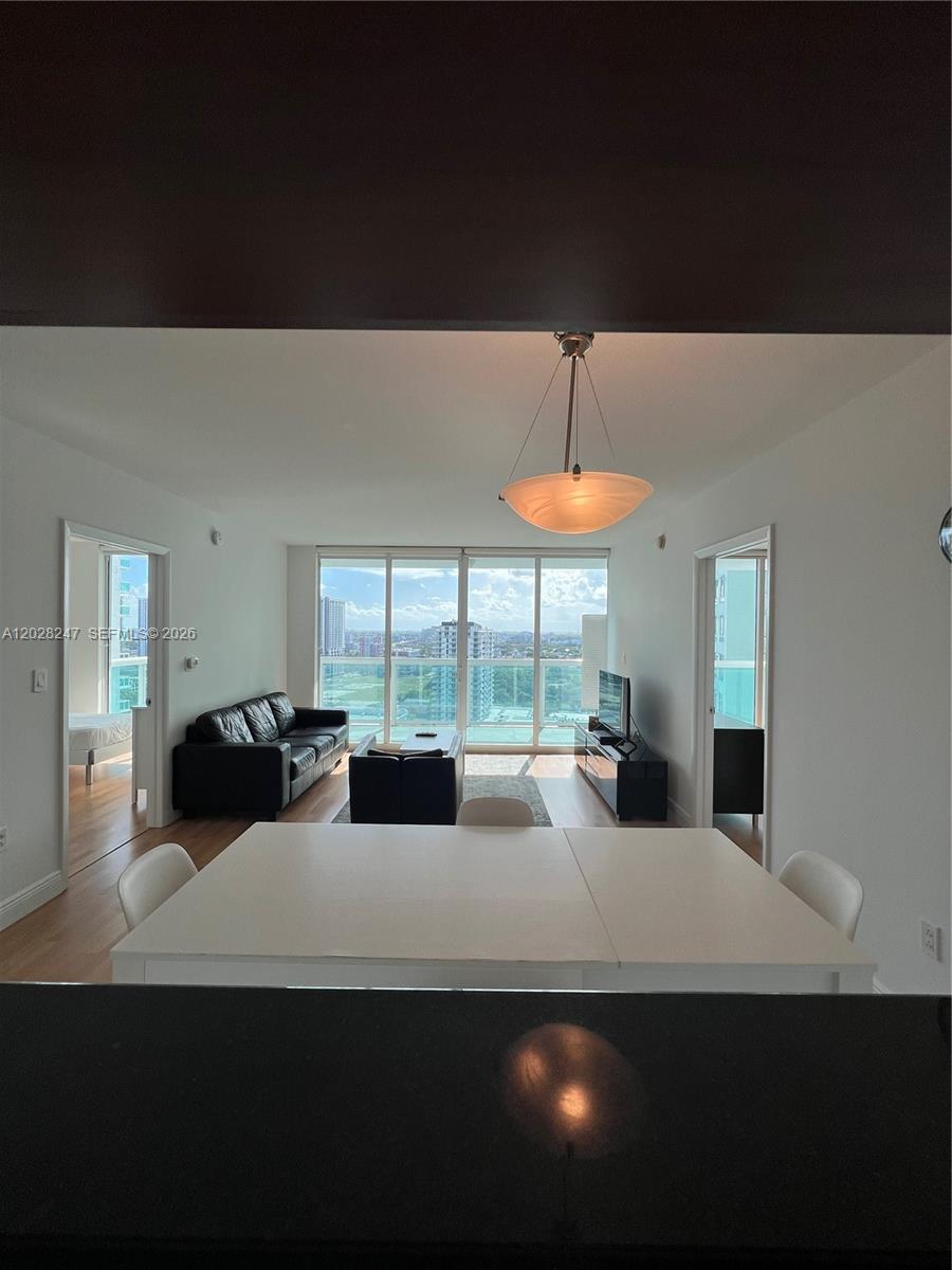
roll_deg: -0.3
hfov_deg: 89.9
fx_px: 477
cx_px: 476
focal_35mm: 13
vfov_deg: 106.2
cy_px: 635
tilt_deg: -0.1
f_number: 1.8
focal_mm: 1.57
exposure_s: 1/612
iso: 32
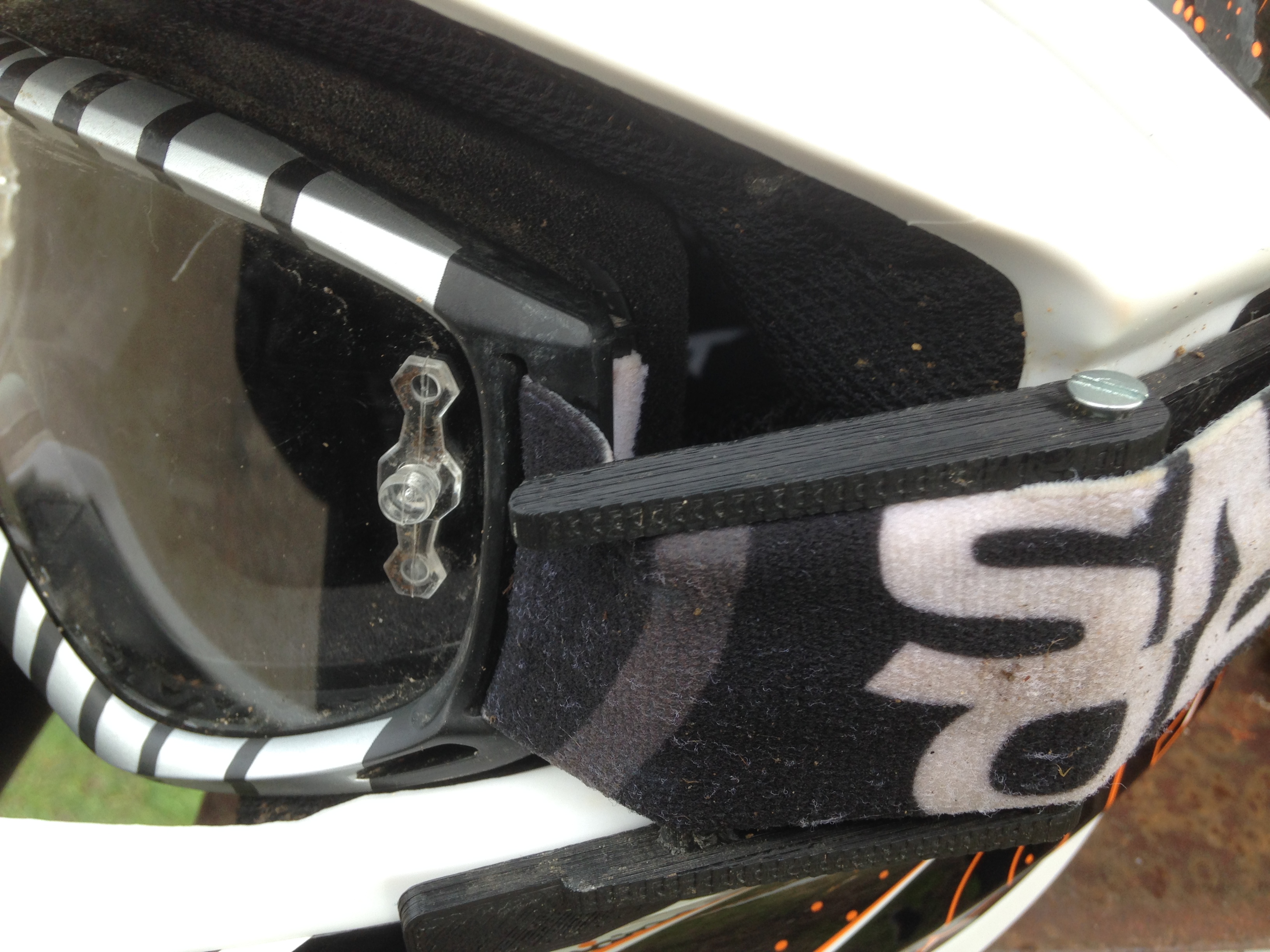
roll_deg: -4.3
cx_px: 635
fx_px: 1211
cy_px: 476
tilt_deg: -33.0
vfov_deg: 42.9
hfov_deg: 55.4
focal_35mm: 33
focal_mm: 4.12
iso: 50
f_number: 2.4
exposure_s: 1/120
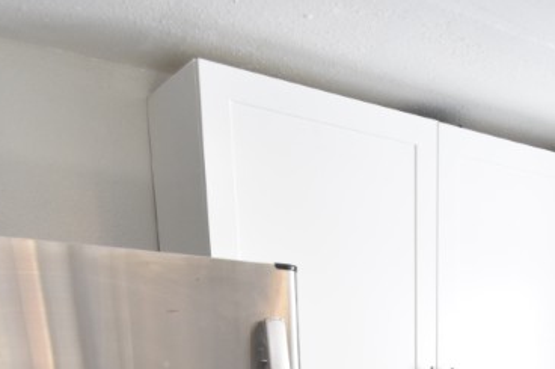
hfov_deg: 39.9
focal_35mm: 47
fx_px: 724
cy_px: 575
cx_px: 460
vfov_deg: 22.6
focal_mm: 10
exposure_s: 1/90
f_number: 3.5
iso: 800
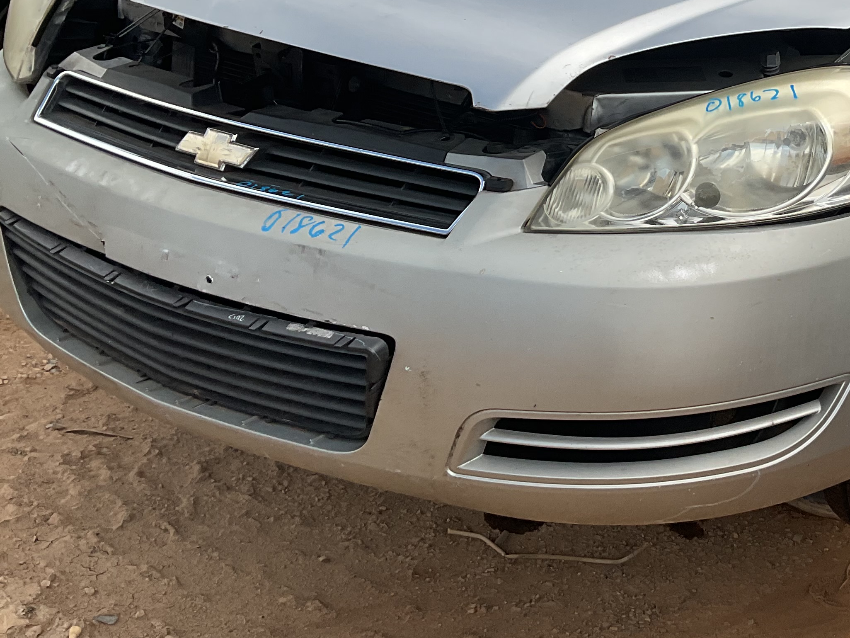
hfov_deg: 32.4
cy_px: 105
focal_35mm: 57
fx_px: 1400
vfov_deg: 25.1
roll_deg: -7.5
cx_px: 736
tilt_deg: -12.6
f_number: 1.8
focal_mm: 3
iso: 16
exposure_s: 1/1490
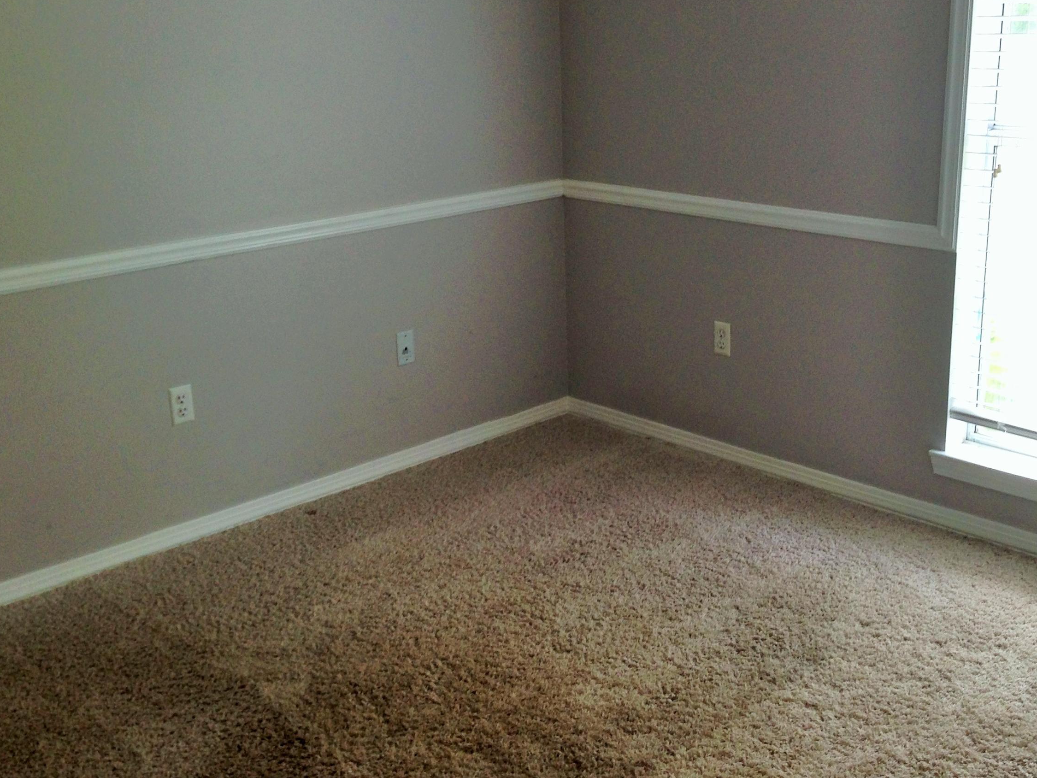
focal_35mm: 44
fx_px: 1318
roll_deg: +2.2
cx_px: 571
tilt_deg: -16.2
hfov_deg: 42.9
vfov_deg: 32.9
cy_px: 353
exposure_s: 1/24
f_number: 2.4
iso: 50
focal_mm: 4.12
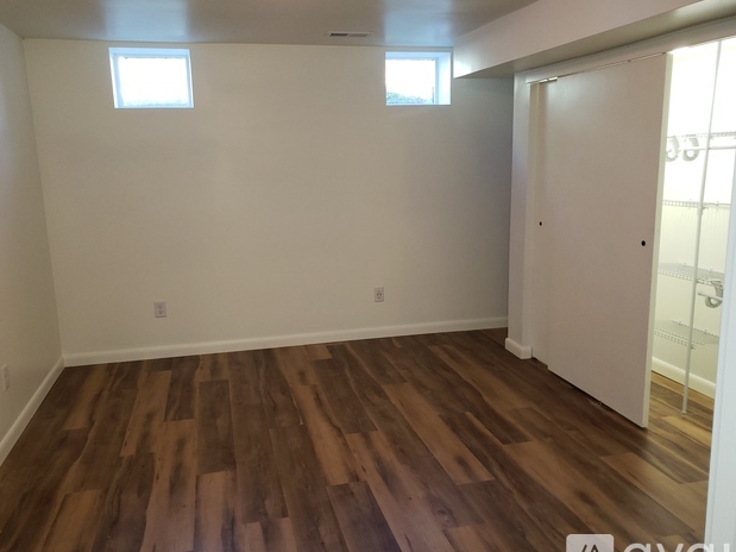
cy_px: 284
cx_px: 362
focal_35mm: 28
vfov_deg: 49.7
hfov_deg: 63.5
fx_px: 595
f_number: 2.4
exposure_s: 1/24
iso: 125
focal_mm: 4.3
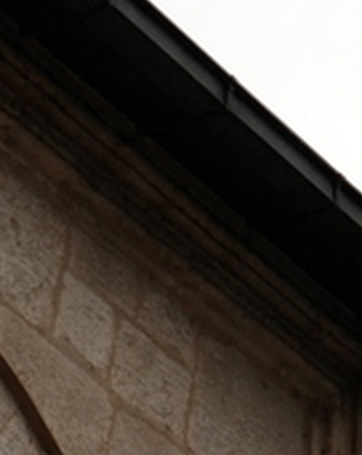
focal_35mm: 281
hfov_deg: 5.4
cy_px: -61
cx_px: 591
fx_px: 3777
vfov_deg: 6.9
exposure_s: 1/160
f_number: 6.3
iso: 100
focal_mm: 34
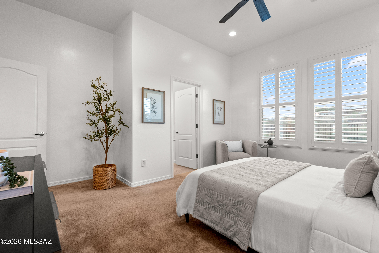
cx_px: 190
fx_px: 158
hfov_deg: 100.4
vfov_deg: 77.3
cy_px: 126
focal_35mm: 15
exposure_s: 1/15
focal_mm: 10
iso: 1250
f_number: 9
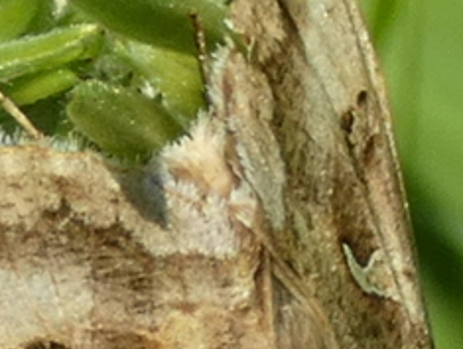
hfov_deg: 5.6
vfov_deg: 4.2
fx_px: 4756
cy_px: 272
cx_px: 291
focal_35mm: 355
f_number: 4.8
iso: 80
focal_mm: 17.5
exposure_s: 1/160
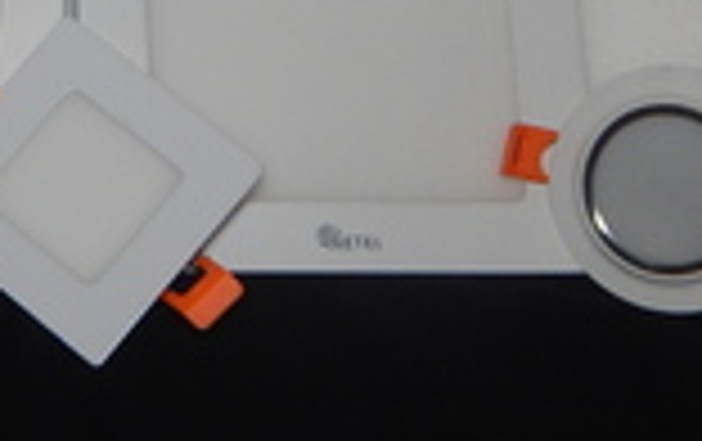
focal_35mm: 146
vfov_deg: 8.9
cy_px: -124
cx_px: -198
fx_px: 2797
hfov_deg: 13.8
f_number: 3.6
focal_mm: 7.7
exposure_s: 1/30
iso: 200
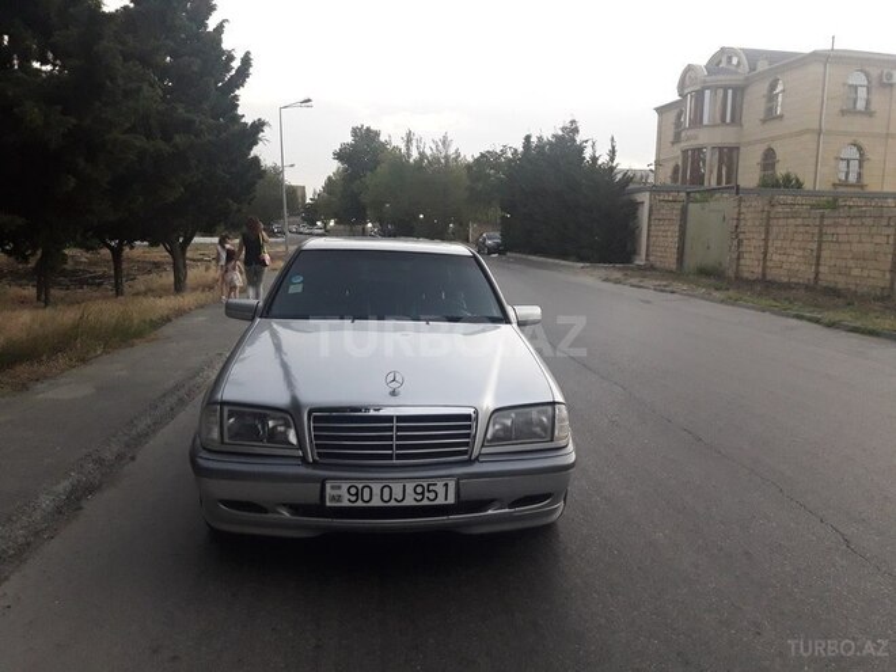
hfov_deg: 63.4
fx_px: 725
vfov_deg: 49.7
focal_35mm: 28
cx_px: 448
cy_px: 336
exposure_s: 1/20
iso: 200
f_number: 1.9
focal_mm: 3.7
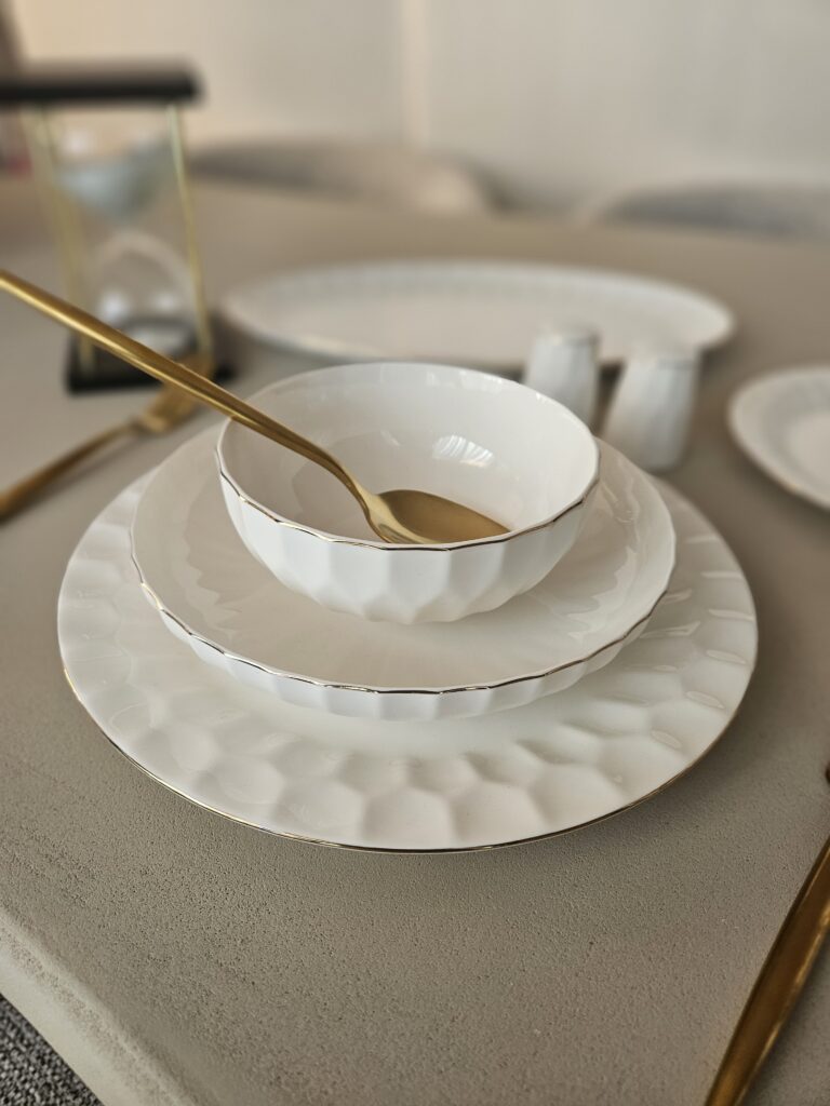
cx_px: 415
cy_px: 553
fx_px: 735
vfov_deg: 73.9
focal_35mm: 23
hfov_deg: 58.9
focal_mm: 5.4
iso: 160
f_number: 1.8
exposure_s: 1/120
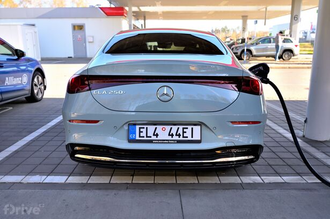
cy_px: 110
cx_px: 165
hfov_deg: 61.1
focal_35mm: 30
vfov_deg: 42.9
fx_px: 279
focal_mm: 30.5
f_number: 4
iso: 100
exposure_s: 1/200
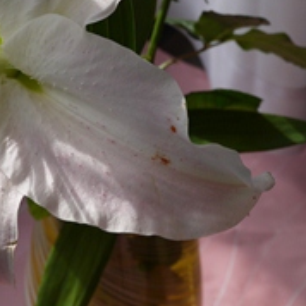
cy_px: -58
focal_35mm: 95
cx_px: 60
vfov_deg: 17.5
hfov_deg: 18.1
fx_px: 950
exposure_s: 1/250
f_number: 6.3
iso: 160
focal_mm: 19
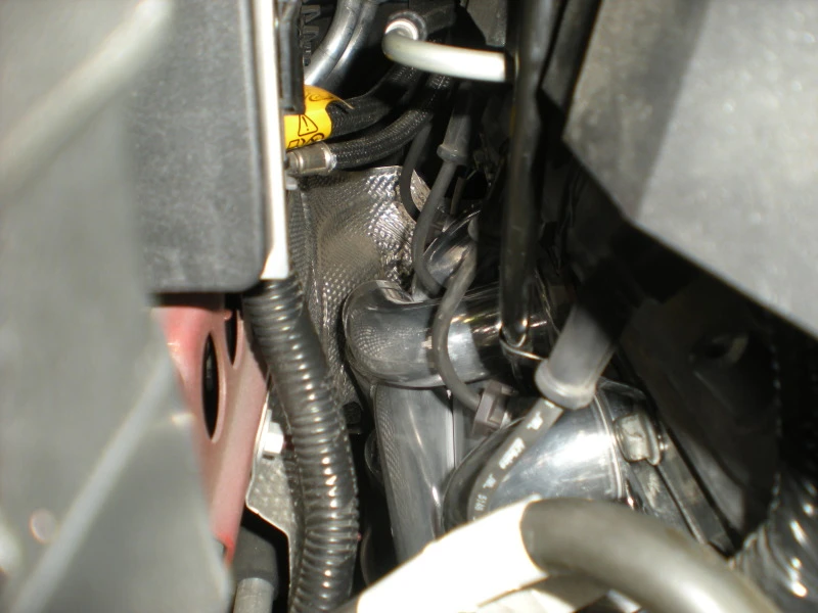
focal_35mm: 38
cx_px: 409
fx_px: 898
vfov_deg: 37.7
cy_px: 306
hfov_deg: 49.0
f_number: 3.1
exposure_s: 1/60
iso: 66
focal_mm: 6.3
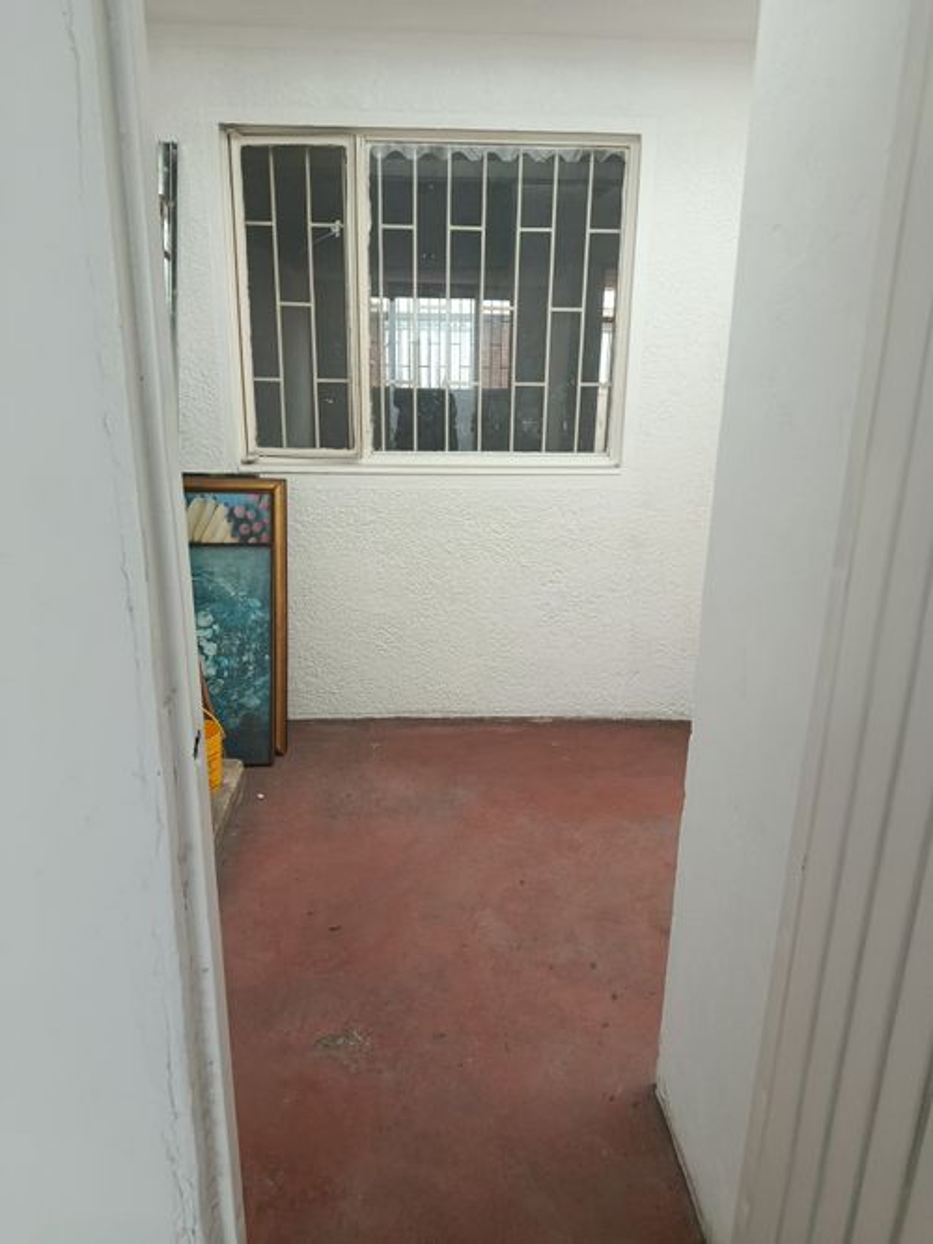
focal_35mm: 24
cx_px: 466
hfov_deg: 56.8
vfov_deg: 71.6
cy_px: 622
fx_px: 863
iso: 171
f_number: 1.7
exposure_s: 1/120
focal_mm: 5.24
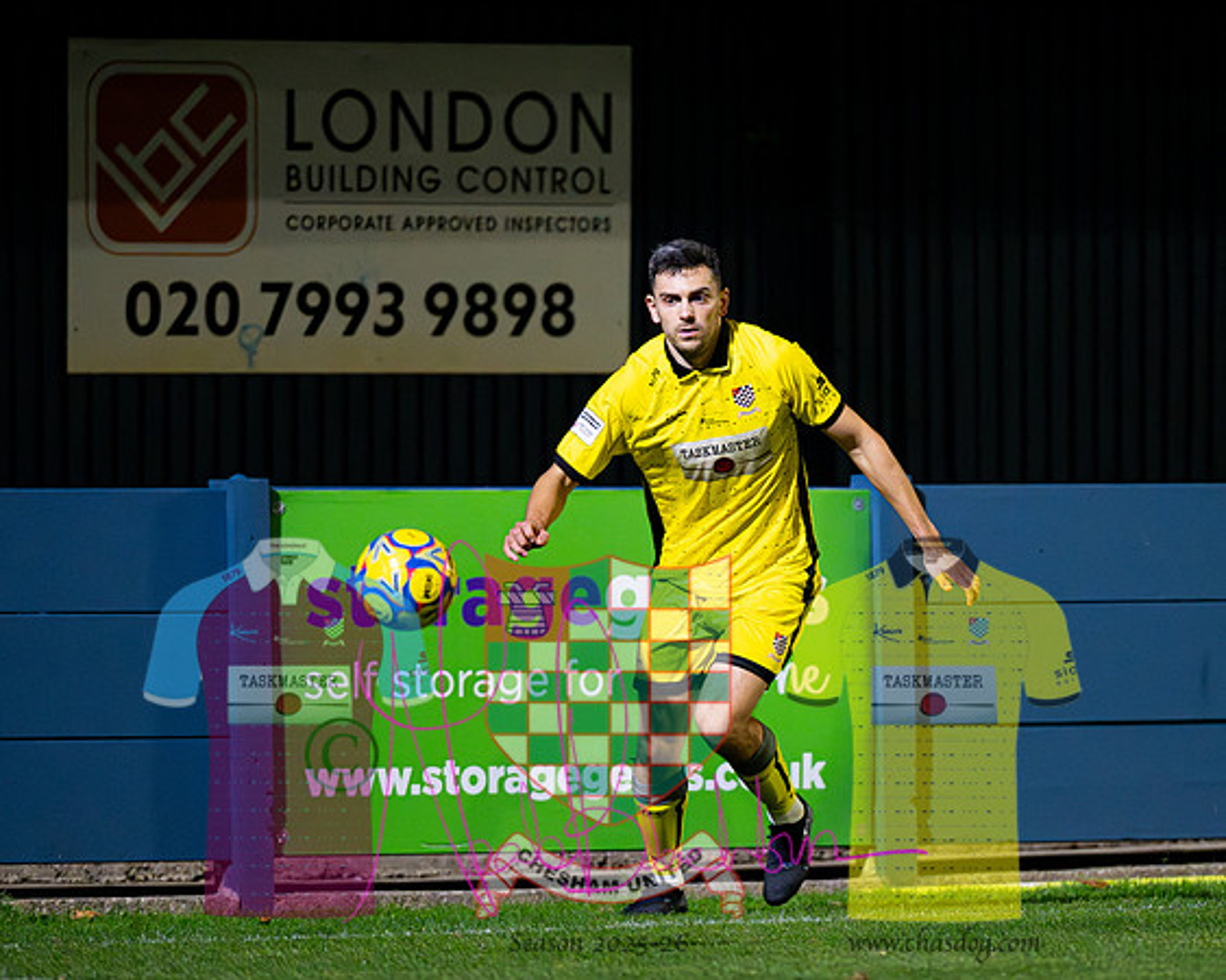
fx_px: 14360
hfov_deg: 4.9
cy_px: 496
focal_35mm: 396
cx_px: 805
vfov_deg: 3.9
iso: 8000
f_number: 2.8
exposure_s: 1/1250
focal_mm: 300
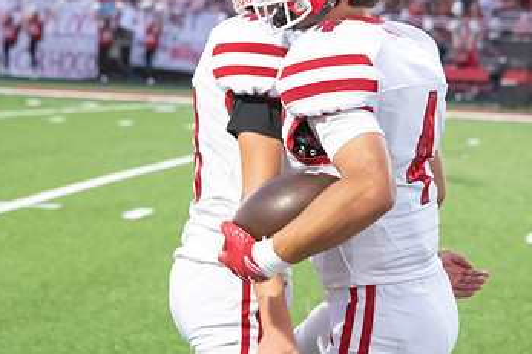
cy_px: 67
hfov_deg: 10.1
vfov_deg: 6.7
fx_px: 3013
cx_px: 314
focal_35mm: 204
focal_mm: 122
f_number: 7.1
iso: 10000
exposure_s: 1/320
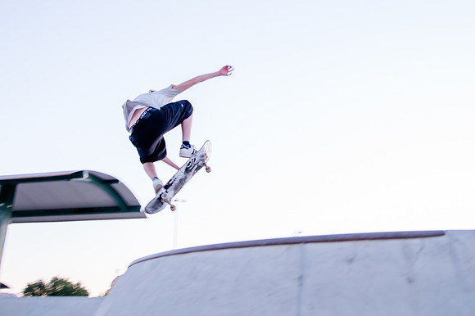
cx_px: 253
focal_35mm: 34
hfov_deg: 55.7
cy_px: 120
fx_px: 449
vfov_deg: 38.6
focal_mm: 24
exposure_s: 1/160
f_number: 4
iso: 1250
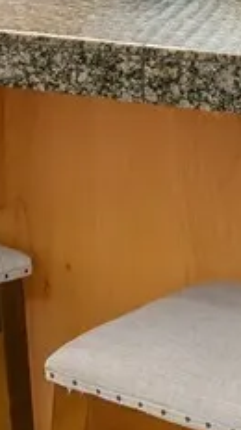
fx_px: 2096
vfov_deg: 11.3
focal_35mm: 184
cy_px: -197
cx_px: 192
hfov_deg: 6.6
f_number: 7.1
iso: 320
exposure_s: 1/8
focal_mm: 24
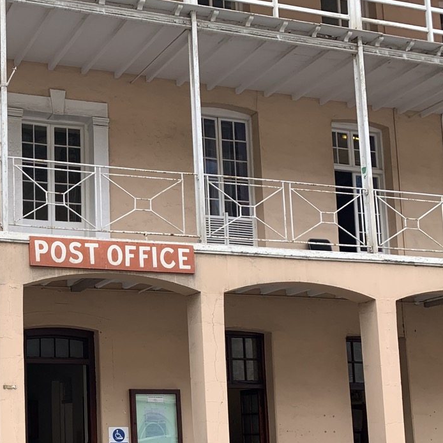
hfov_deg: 29.7
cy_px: 347
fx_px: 767
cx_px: -17
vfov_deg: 31.5
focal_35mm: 53
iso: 25
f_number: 1.8
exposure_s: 1/605
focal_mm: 4.25
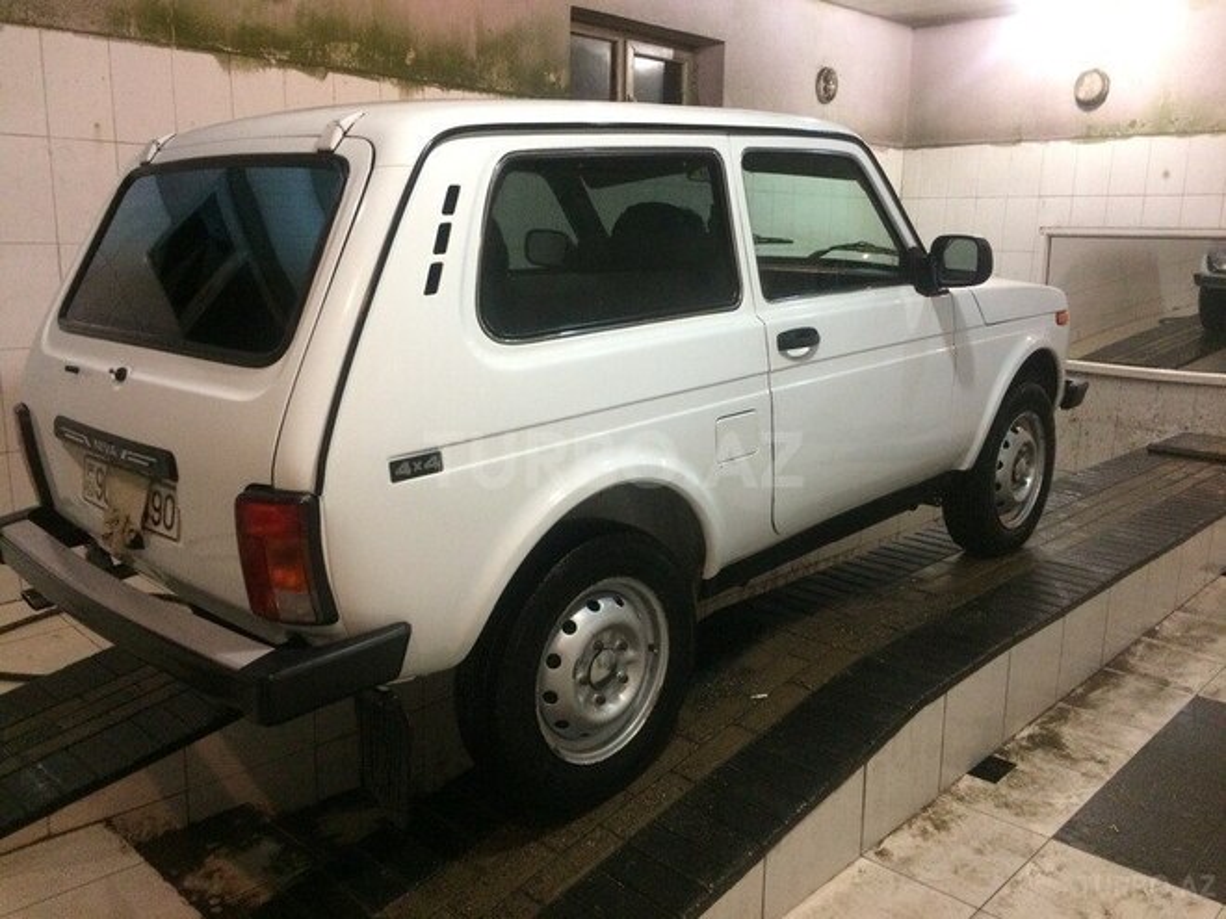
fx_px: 1027
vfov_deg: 48.2
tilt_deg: -12.3
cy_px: 460
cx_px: 613
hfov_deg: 61.7
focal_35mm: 29
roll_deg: -1.3
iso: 320
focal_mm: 4.15
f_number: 2.2
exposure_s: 1/20
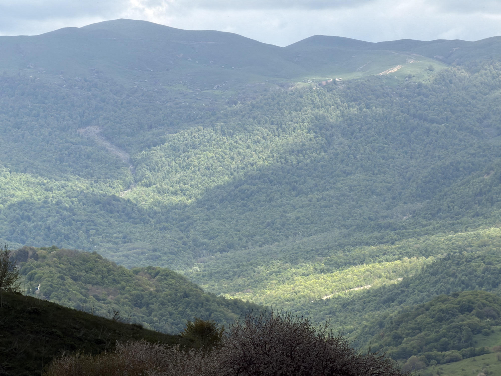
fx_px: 2895
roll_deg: +0.9
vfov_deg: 7.4
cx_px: 250
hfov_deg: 9.9
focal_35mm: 200
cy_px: 188
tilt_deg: -2.0
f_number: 2.8
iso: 50
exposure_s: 1/542
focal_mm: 16.89
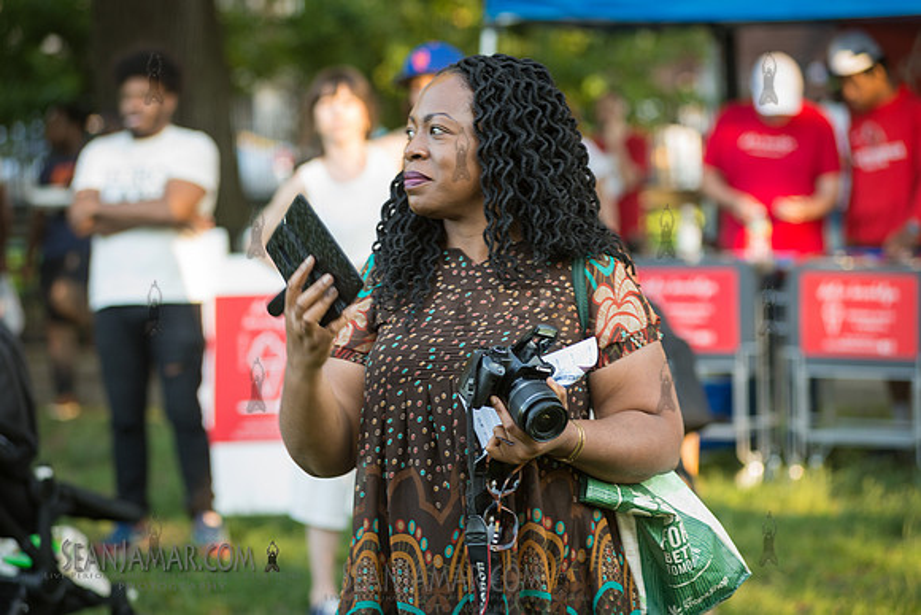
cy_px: 308
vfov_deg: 11.0
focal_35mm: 125
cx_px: 460
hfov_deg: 16.4
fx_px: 3199
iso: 400
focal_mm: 125
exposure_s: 1/80
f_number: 4.5
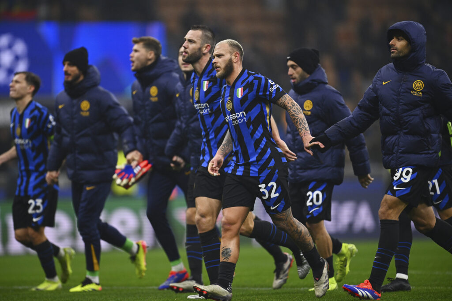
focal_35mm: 400
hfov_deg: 5.2
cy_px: 150
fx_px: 5023
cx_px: 226
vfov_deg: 3.4
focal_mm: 400
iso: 1600
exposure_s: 1/1600
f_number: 2.8
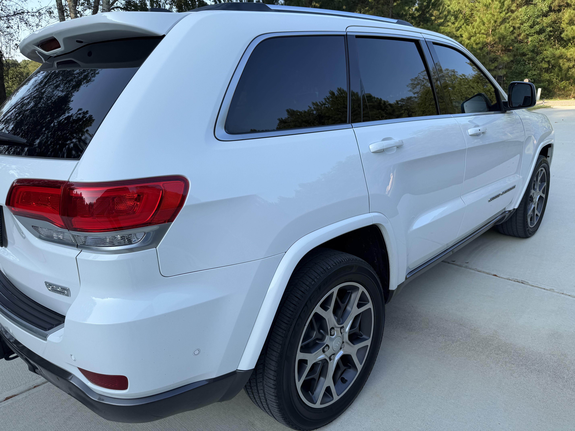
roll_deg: +0.8
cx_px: 288
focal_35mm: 24
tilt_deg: -18.5
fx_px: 399
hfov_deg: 71.6
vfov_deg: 56.8
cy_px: 216
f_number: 1.78
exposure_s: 1/1156
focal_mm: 6.76
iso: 80
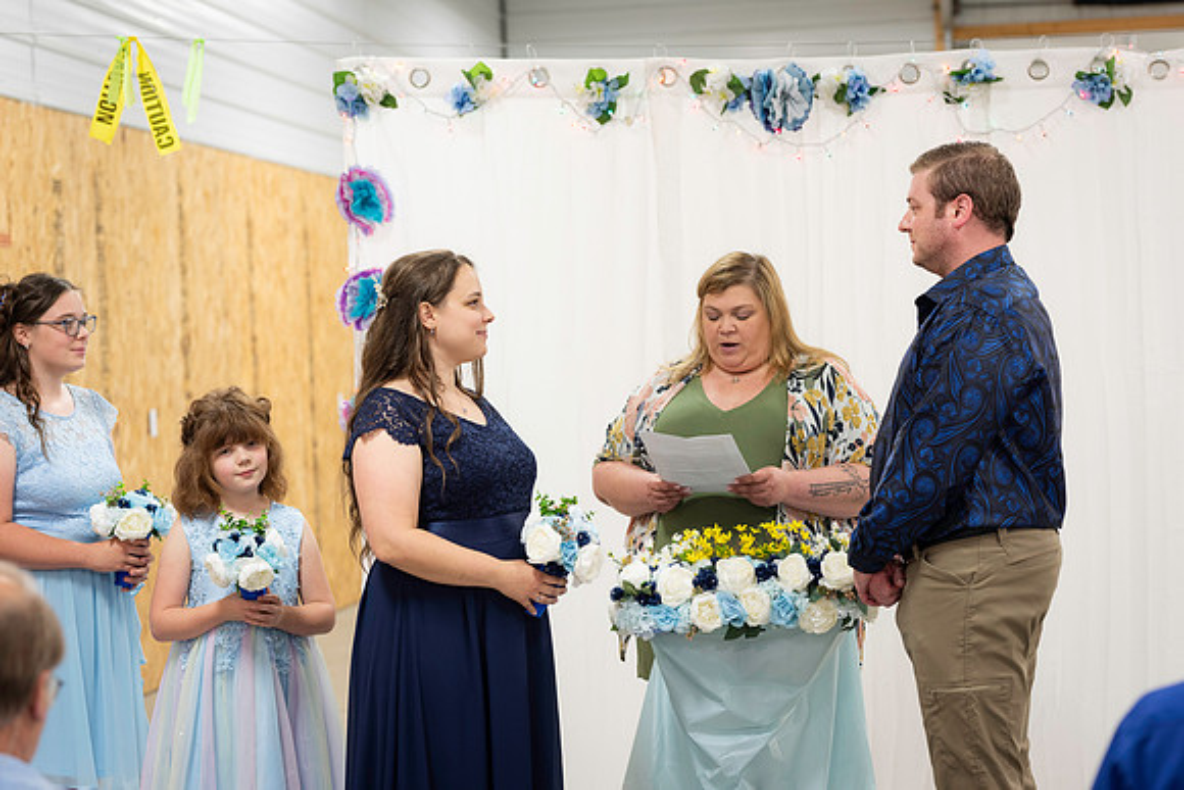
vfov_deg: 16.1
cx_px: 592
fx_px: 2796
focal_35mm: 85
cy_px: 395
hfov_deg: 23.9
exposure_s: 1/125
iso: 640
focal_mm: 85
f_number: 3.5
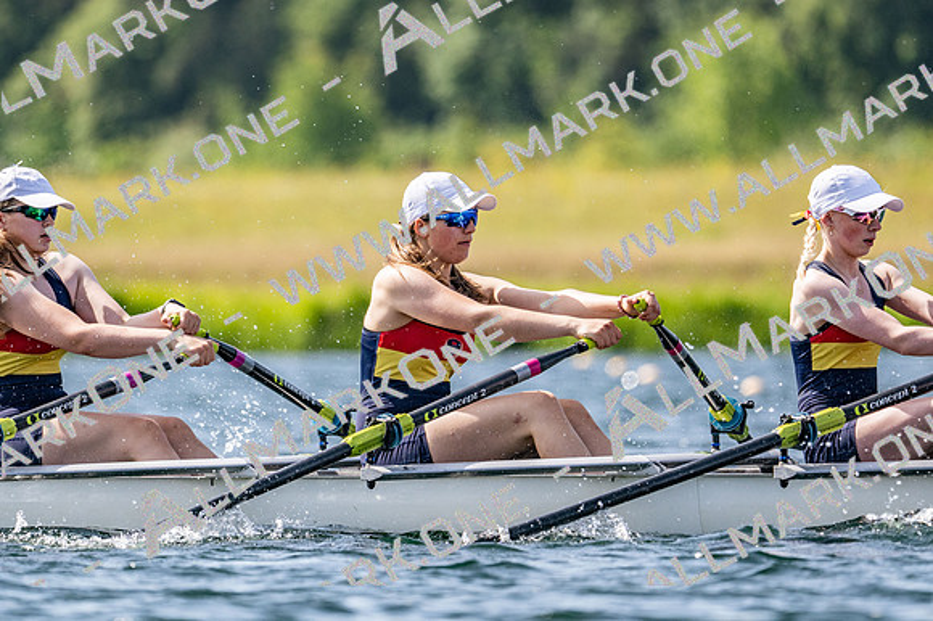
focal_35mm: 600
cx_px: 466
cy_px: 310
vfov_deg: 2.3
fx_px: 15541
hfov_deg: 3.4
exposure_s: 1/2500
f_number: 4.5
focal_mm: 400
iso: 250
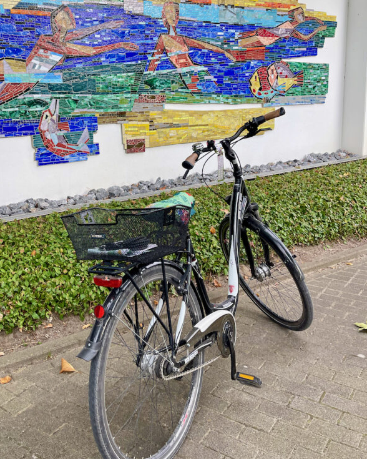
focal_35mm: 34
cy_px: 157
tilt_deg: -8.8
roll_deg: +1.4
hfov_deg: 42.9
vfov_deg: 51.9
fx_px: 462
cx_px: 128
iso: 32
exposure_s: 1/258
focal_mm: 5.1
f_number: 1.6
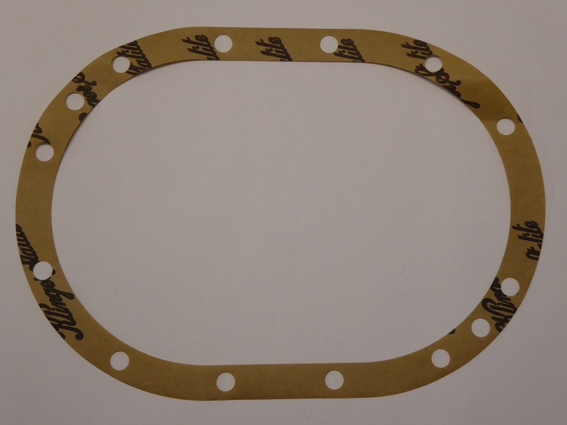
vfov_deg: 22.6
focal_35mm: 65
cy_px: 212
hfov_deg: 29.8
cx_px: 284
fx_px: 1065
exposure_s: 1/60
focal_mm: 10.9
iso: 250
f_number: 4.3
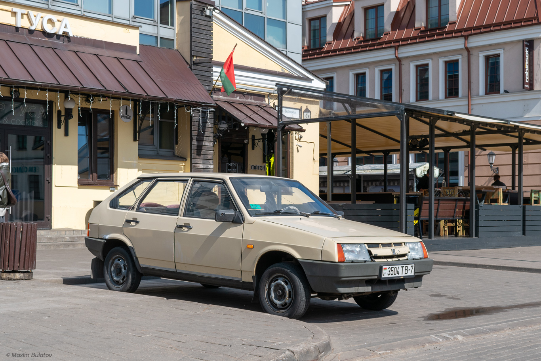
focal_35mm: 42
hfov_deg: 46.4
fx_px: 631
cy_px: 180
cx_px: 270
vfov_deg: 31.9
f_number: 9
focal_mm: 28
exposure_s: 1/320
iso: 100
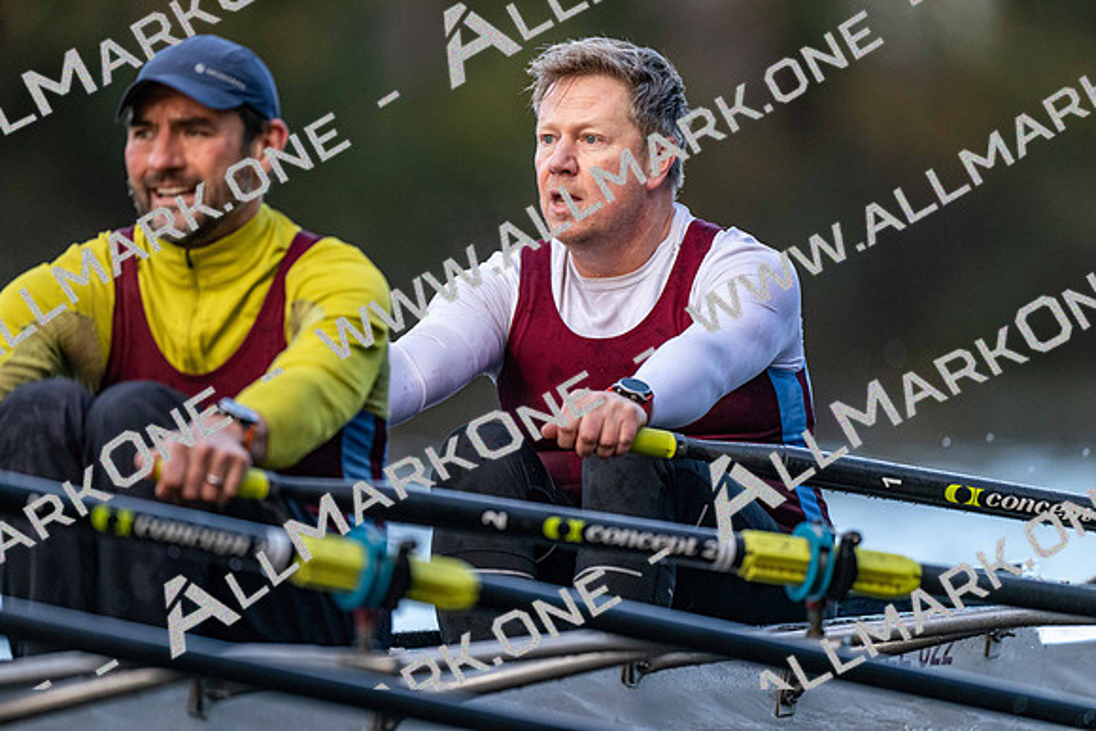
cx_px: 548
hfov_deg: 3.4
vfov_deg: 2.3
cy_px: 366
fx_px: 18270
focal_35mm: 600
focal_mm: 600
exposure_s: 1/2500
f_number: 4
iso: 2500
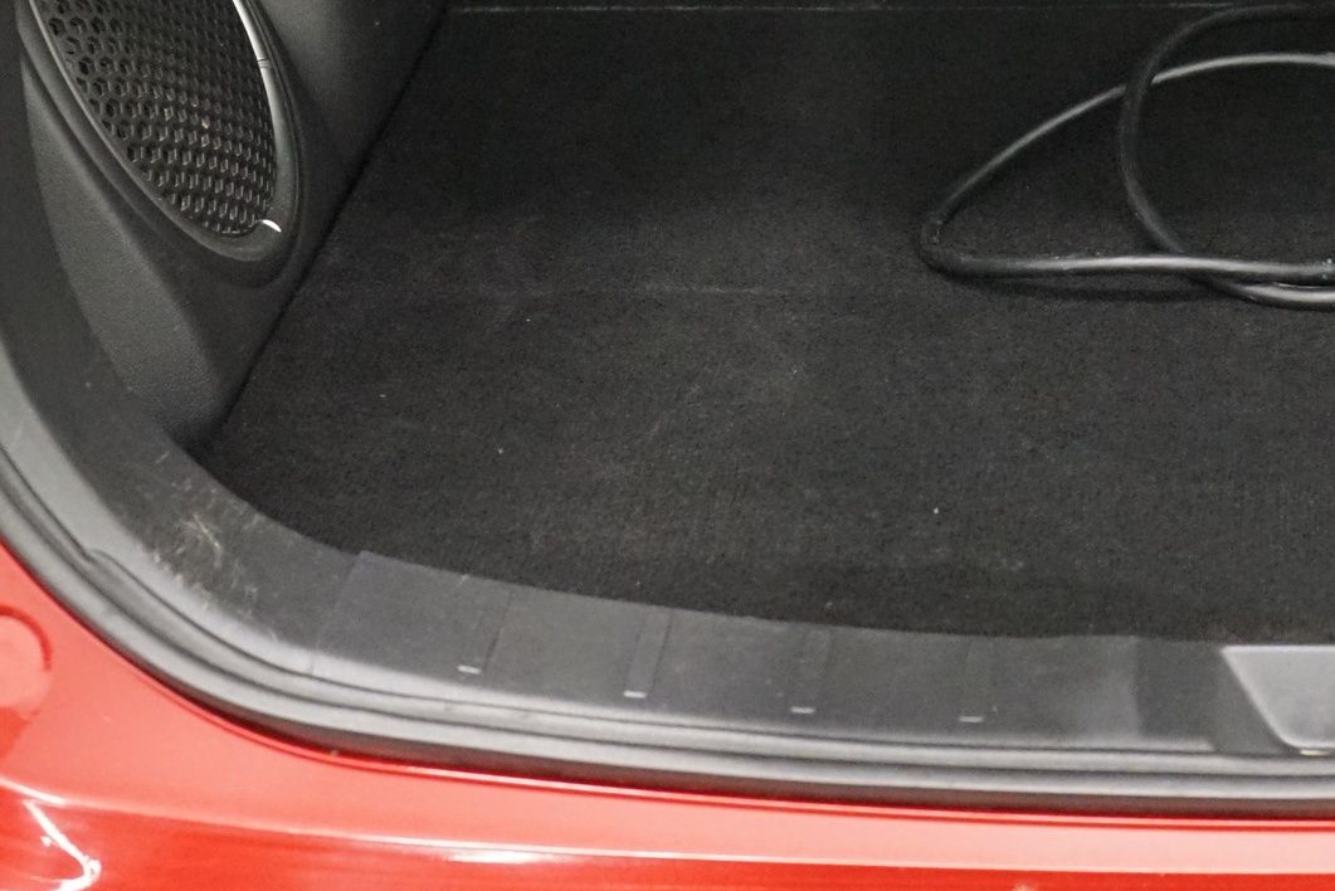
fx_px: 3932
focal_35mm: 106
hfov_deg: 19.0
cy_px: -59
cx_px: 1190
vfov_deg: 12.7
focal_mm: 45
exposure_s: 1/80
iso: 6400
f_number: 4.5
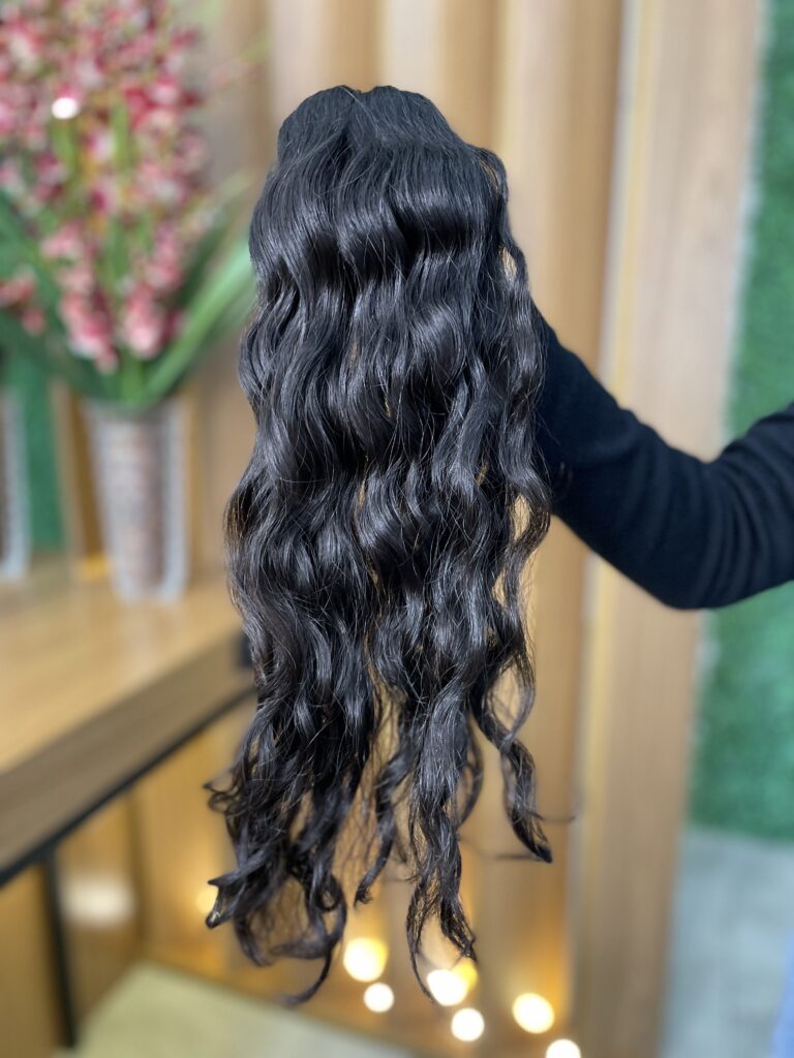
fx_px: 795
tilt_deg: -13.3
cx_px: 397
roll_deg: +0.8
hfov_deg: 53.1
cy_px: 529
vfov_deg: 67.3
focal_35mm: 26
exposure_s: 1/60
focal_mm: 4.2
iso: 250
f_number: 1.6
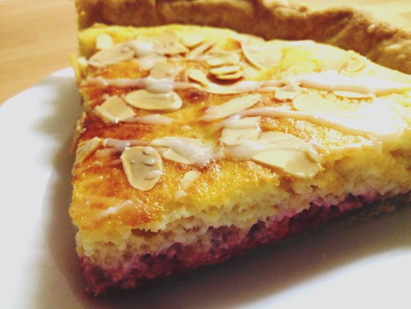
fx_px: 416
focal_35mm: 35
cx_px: 206
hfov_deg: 52.6
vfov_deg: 40.7
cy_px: 154
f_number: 2.4
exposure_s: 1/20
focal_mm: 4.28
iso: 250
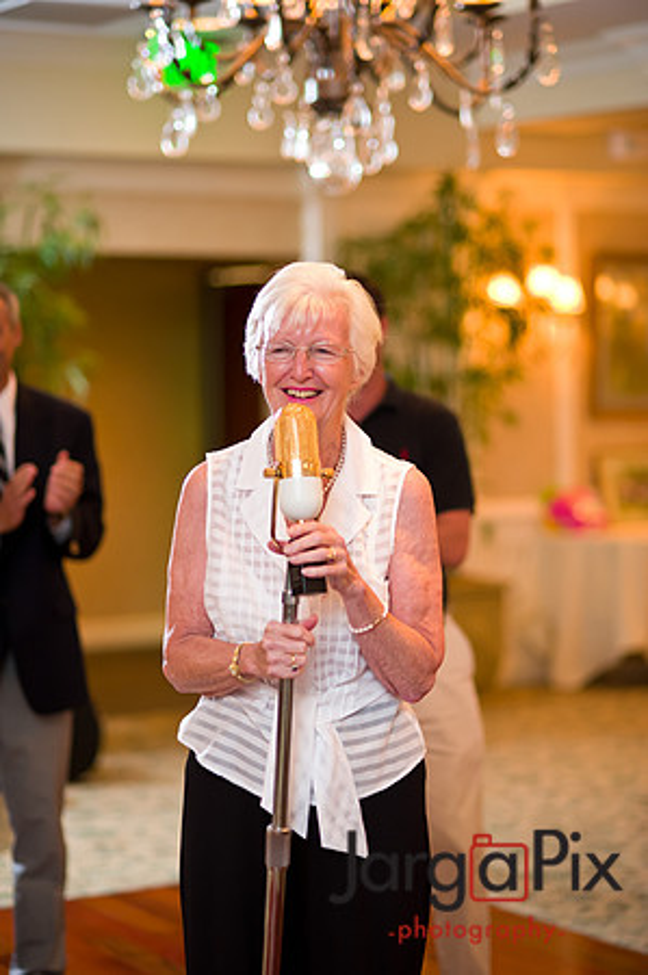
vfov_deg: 23.9
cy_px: 488
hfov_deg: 16.0
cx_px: 324
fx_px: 2300
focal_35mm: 85
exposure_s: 1/200
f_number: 2
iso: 1600
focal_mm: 85
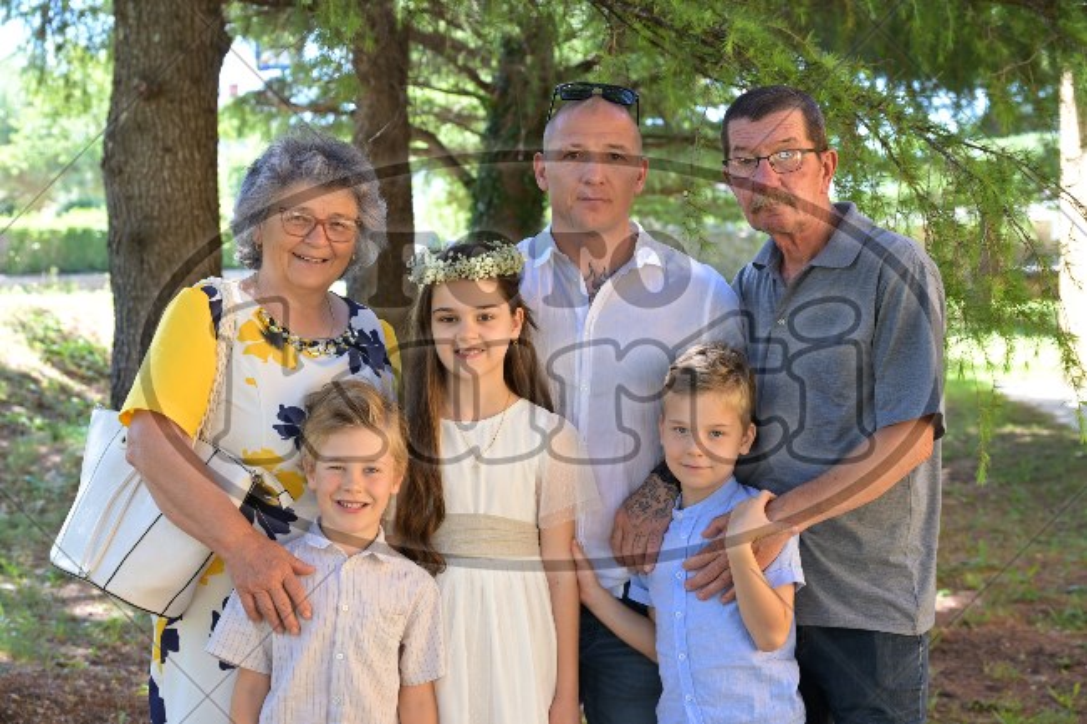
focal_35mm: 59
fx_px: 1781
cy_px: 362
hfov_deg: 33.9
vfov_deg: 23.0
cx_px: 544
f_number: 5.6
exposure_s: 1/160
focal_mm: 59
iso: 640
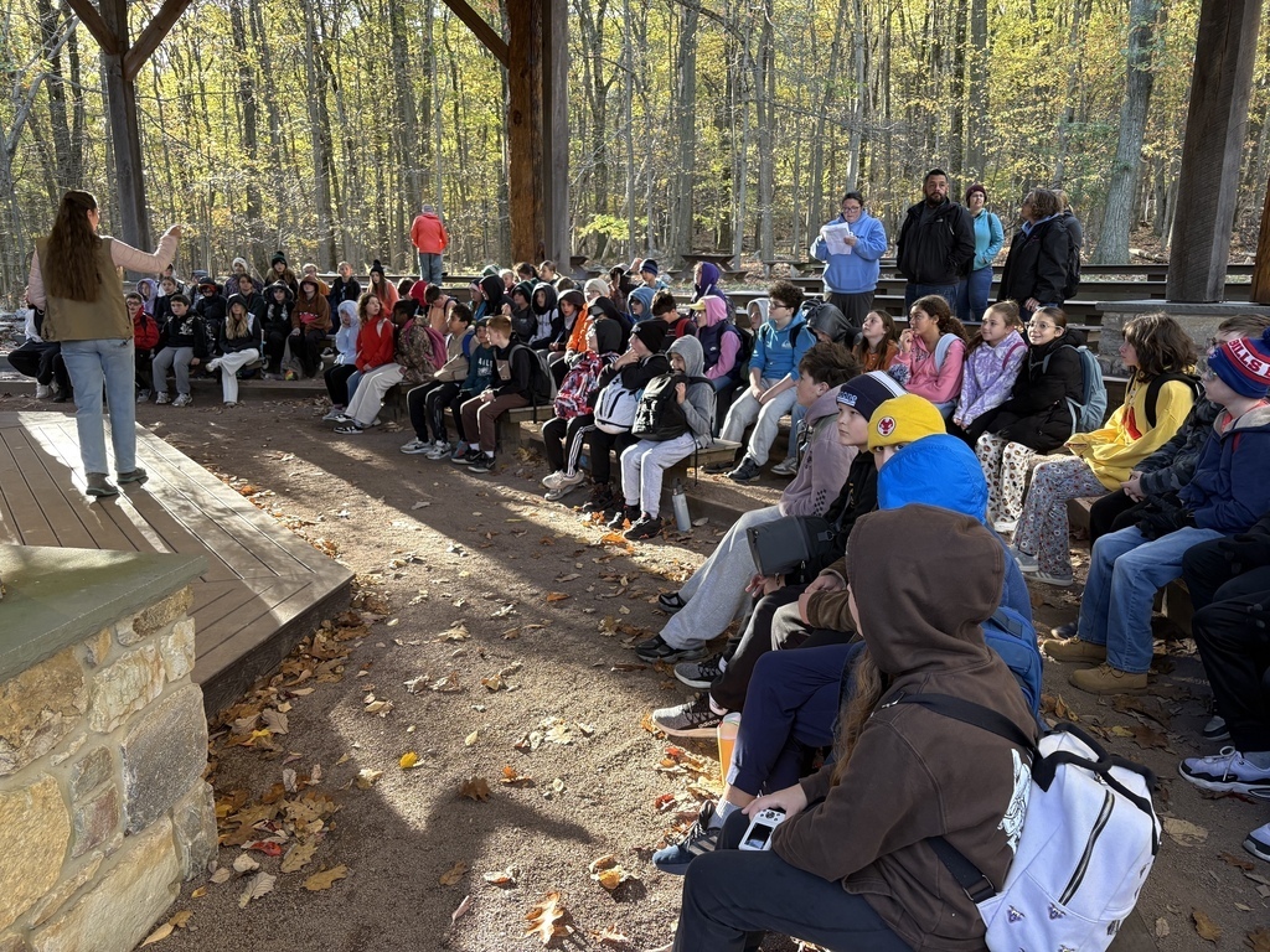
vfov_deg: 53.1
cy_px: 476
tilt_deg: -12.4
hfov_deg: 67.3
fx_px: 954
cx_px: 635
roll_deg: +0.1
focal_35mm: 26
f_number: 1.6
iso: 125
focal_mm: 5.96
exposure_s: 1/95
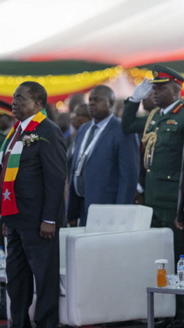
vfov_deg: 9.3
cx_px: 225
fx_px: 2021
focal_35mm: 233
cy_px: 179
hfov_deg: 5.2
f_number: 1.4
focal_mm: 105
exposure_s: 1/200
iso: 1000
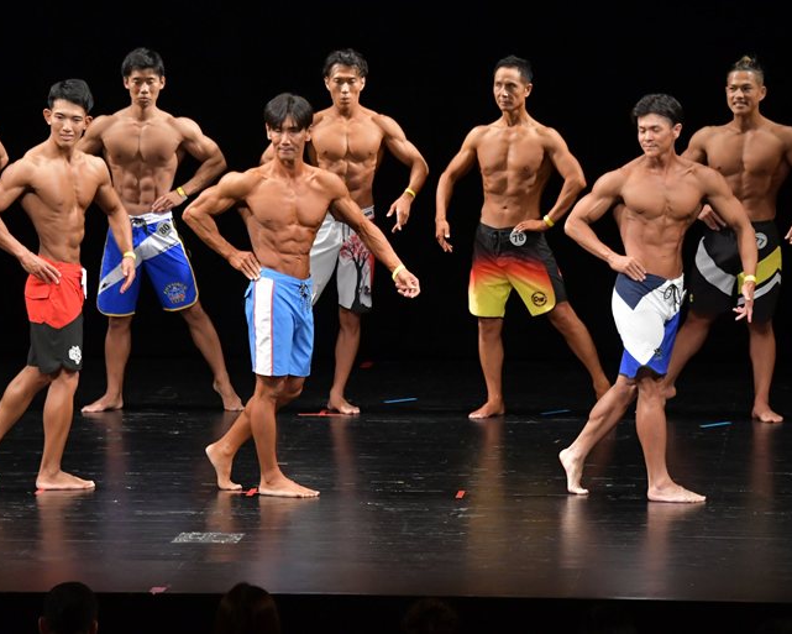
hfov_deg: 8.4
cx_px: 384
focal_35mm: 229
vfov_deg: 6.8
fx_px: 5369
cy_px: 316
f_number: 5.6
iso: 3200
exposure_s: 1/400
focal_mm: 135
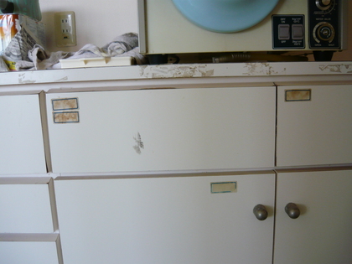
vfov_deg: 42.9
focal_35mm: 33
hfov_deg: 55.4
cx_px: 176
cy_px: 132
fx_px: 336
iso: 160
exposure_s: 1/30
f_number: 2.8
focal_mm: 5.5
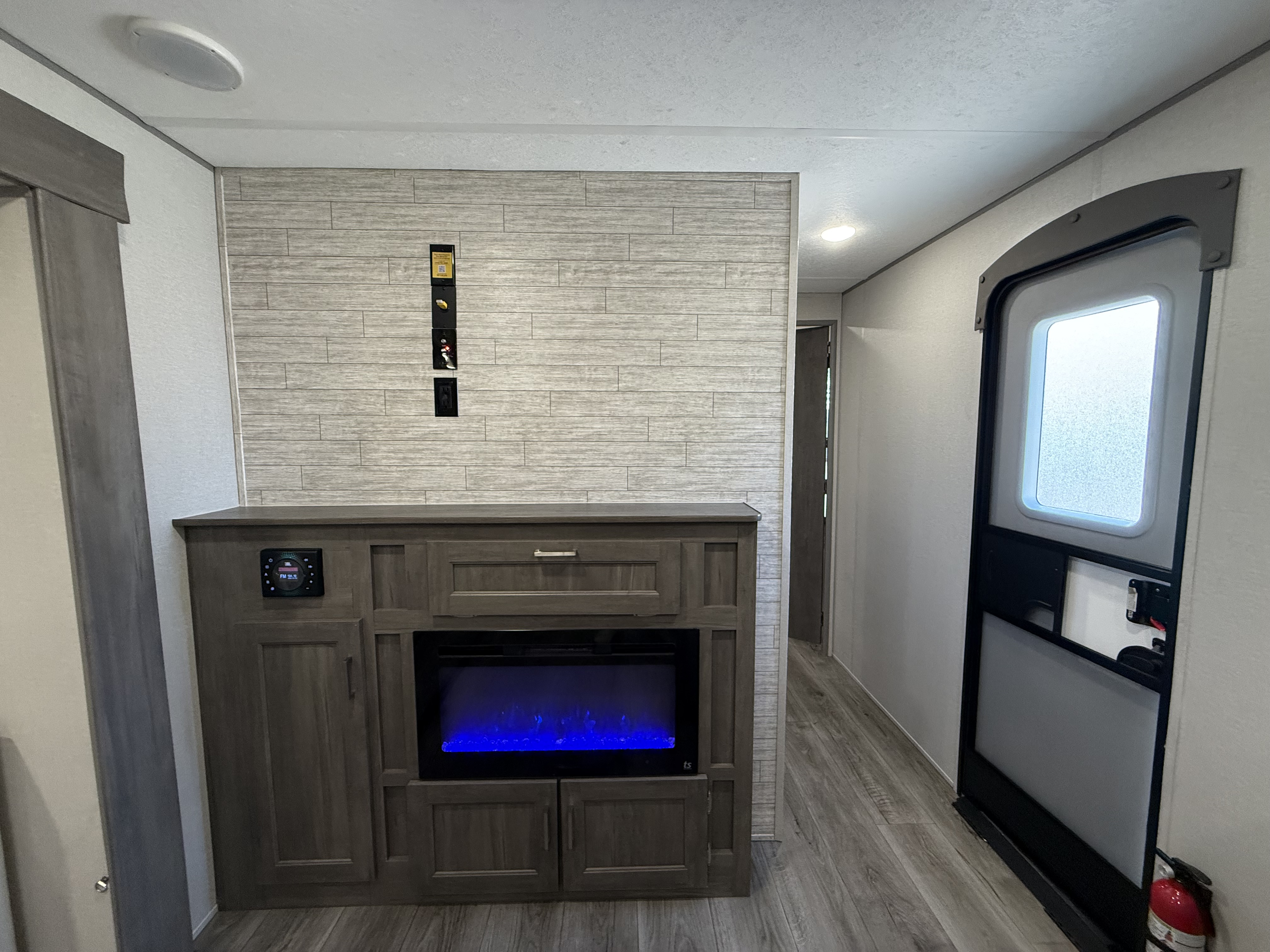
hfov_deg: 102.1
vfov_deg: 85.7
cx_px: 635
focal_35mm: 14
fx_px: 514
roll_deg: +0.1
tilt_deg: -4.5
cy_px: 476
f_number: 2.2
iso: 320
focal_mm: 2.22
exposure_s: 1/73
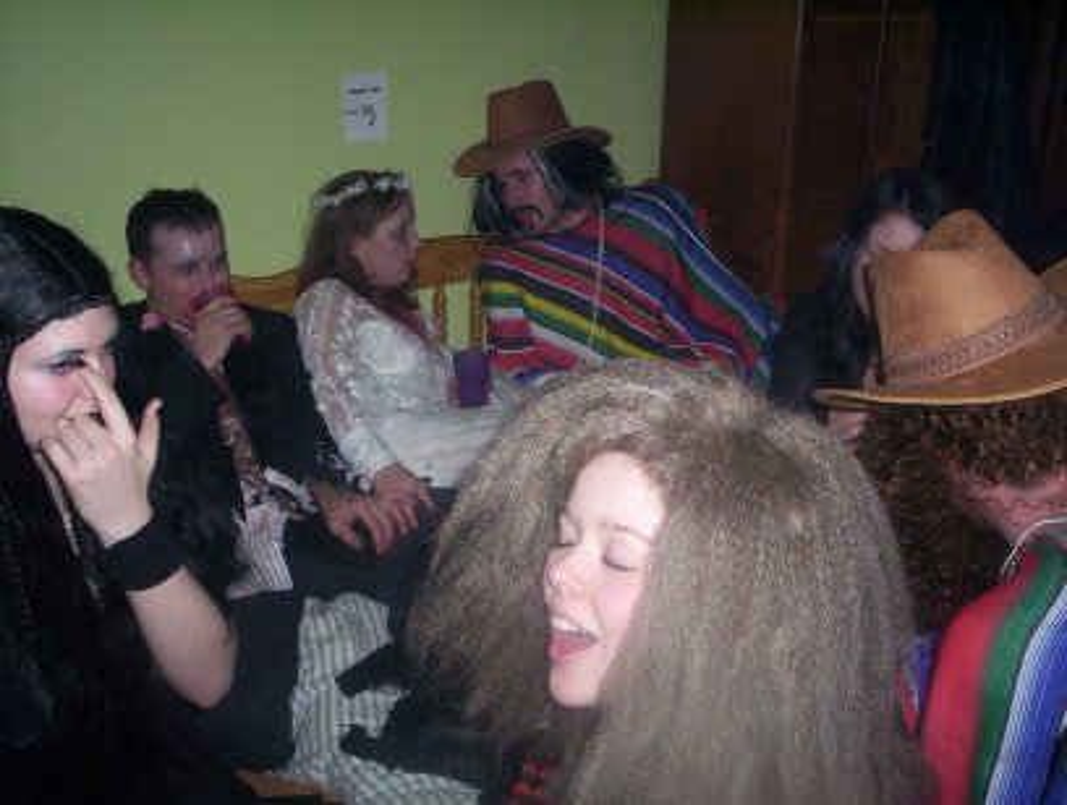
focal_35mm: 38
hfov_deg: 48.9
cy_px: 402
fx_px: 1174
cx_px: 534
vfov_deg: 37.9
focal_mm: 4.99
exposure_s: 1/60
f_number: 4.5
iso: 140
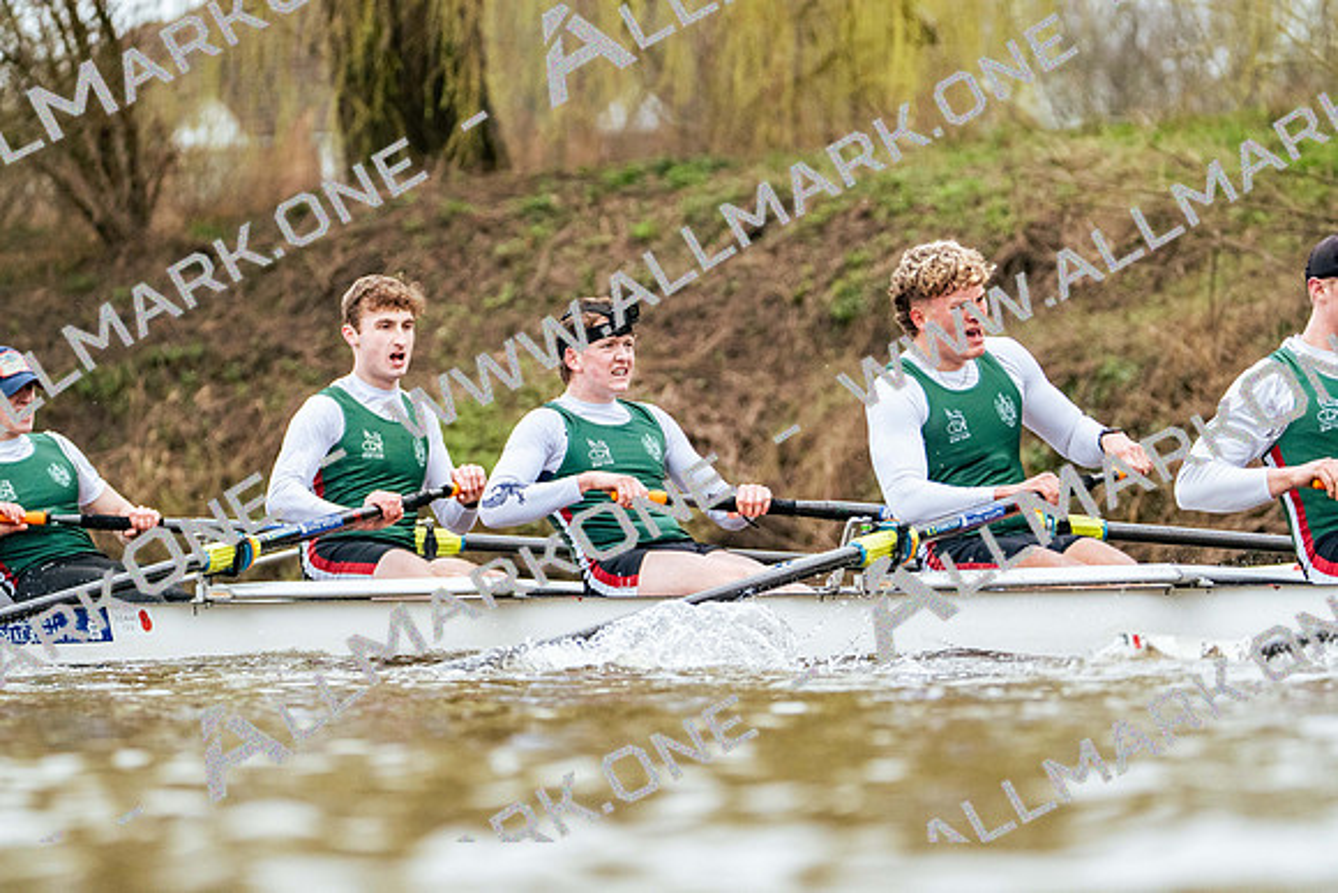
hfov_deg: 7.4
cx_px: 669
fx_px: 10297
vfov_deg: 5.0
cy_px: 446
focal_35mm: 277
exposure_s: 1/2000
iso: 5000
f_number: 6.3
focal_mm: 277
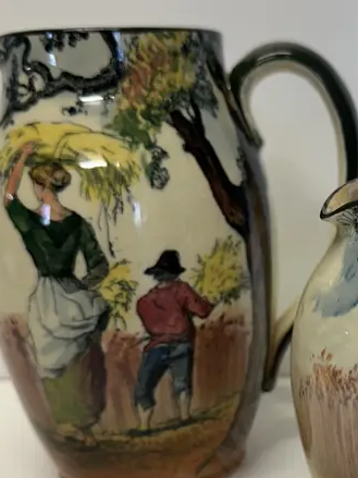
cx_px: 319
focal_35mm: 56
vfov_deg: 33.8
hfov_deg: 25.3
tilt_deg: -17.7
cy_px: 345
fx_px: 773
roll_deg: +0.5
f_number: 1.78
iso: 64
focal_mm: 6.86
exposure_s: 1/100
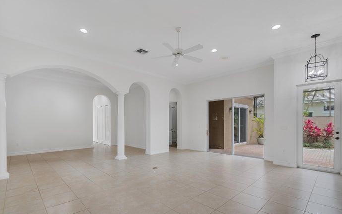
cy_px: 116
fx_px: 149
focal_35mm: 16
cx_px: 171
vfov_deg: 71.1
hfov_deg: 97.8
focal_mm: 10
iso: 320
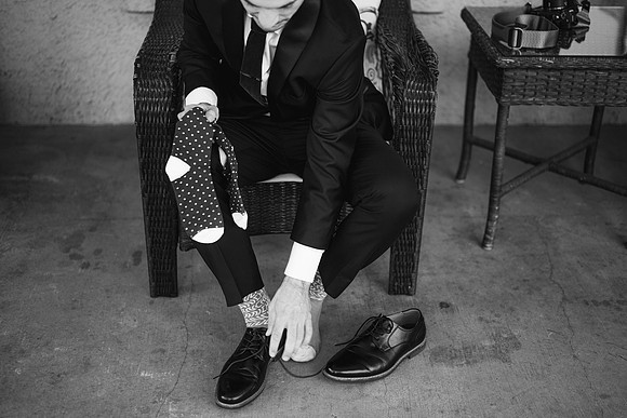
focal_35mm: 52
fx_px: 910
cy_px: 209
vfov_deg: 25.9
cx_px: 314
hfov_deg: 38.0
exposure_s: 1/160
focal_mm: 50
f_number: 1.8
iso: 64
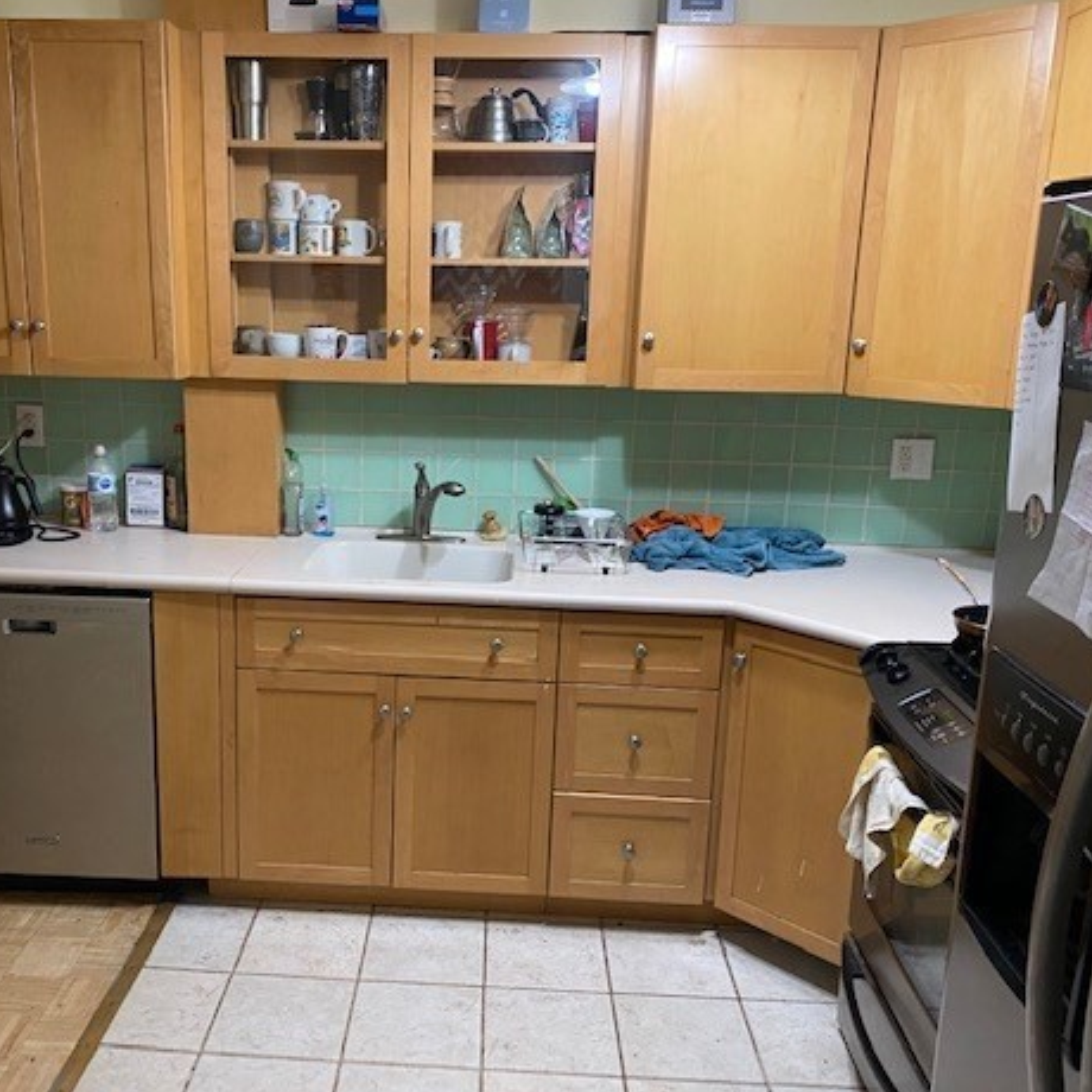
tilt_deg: -13.9
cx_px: 461
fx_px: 1142
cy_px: 565
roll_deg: -1.7
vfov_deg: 51.1
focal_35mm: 32
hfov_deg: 50.9
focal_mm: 4.25
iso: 200
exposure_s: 1/60
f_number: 1.8
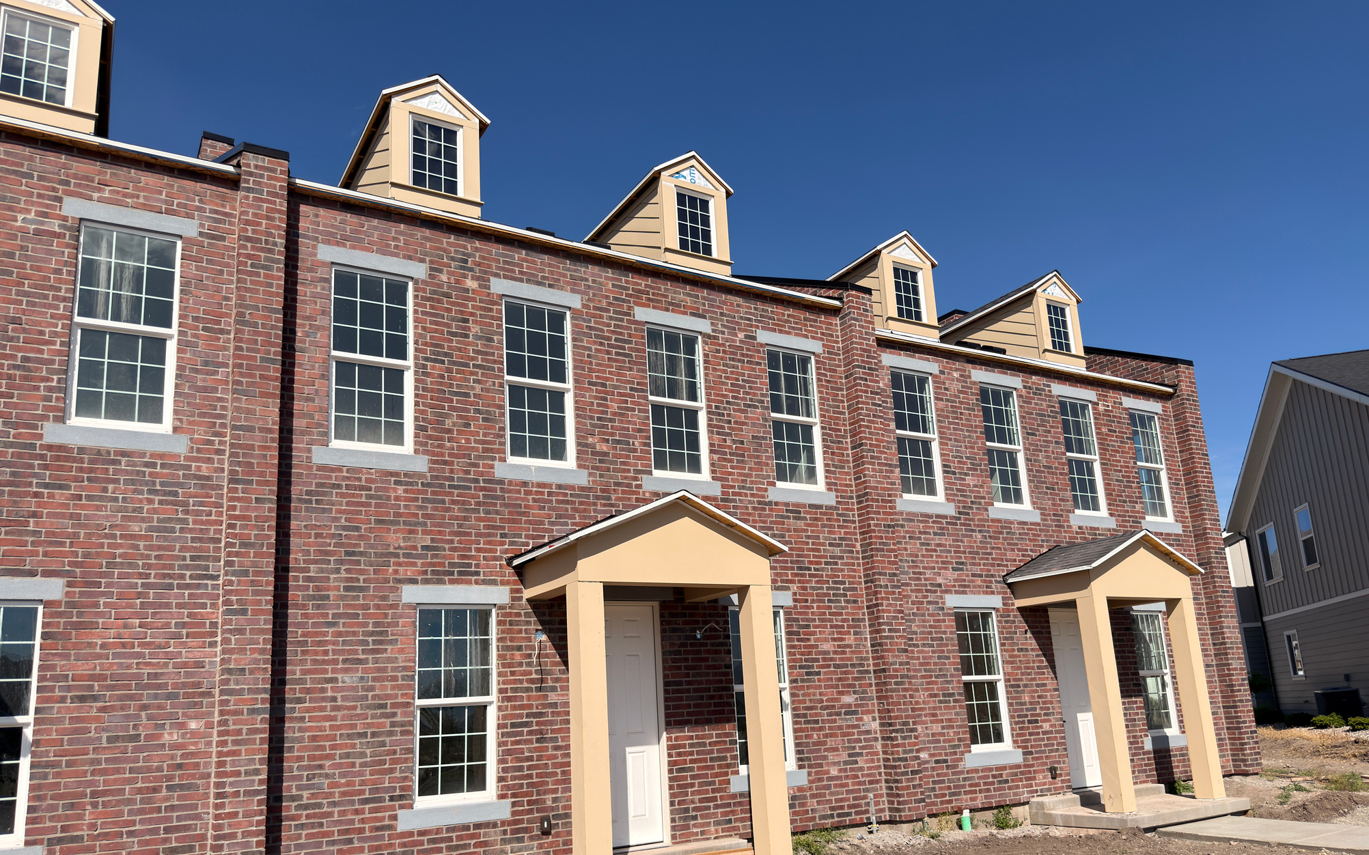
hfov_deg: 70.4
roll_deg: +4.4
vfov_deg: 47.4
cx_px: 687
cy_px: 501
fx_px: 970
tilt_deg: +12.9
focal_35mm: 26
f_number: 1.78
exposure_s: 1/6494
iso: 64
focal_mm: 6.76
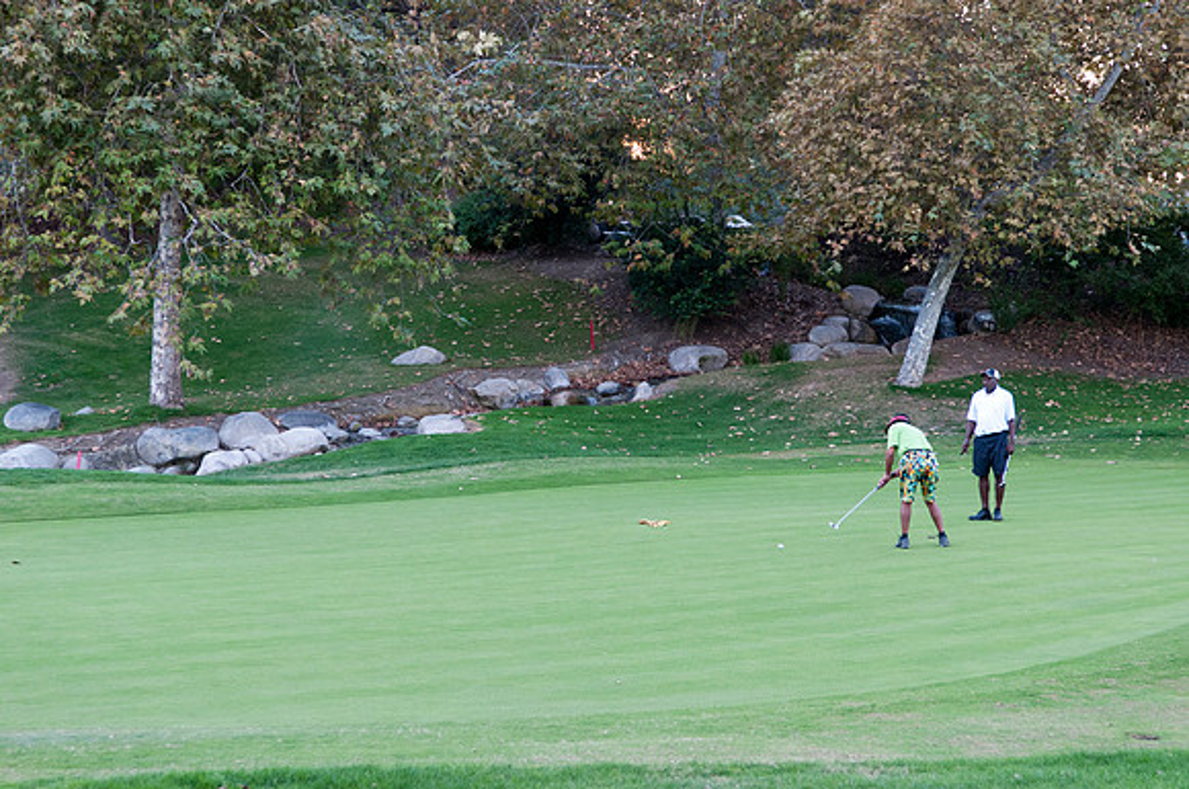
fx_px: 2721
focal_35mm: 82
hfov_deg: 24.6
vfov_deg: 16.5
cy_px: 394
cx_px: 594
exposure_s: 1/100
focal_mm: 55
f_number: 5
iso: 640
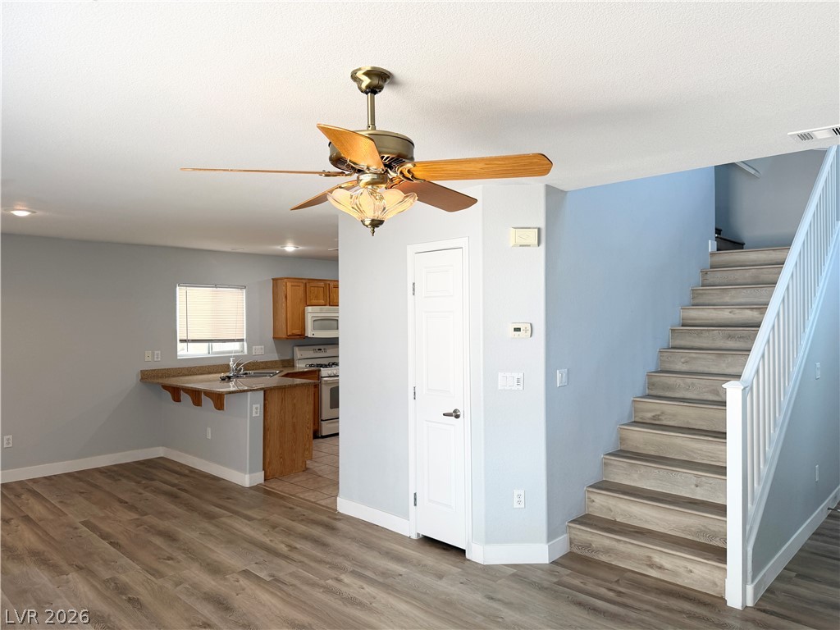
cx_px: 420
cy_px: 315
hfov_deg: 71.6
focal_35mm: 24
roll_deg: +0.5
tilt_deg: -0.2
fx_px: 582
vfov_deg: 56.8
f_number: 1.78
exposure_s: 1/120
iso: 100
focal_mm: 6.76
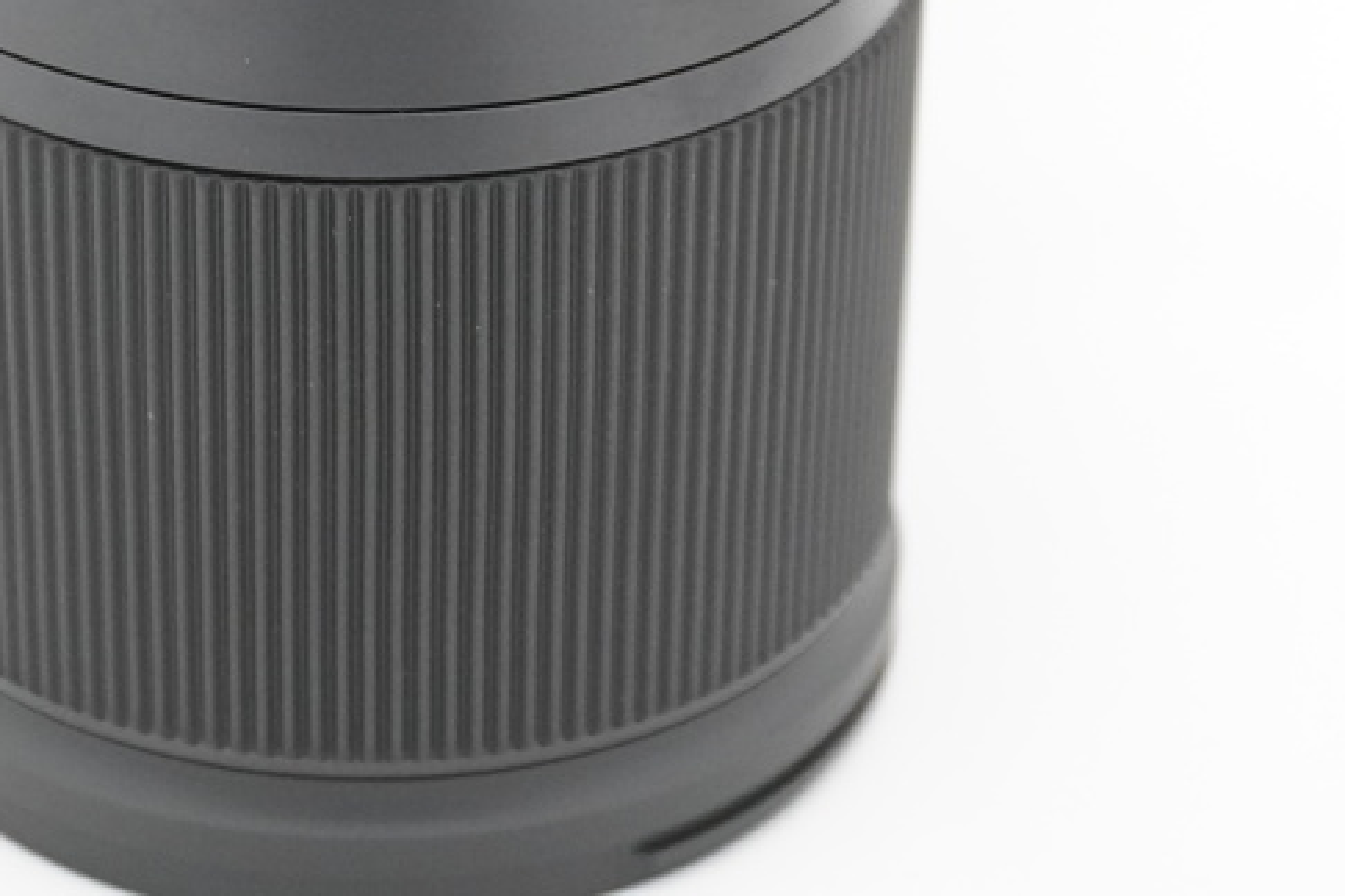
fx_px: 4147
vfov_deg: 12.2
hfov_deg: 18.3
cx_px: 365
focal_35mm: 111
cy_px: -11
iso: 2500
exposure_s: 1/50
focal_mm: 30
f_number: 5
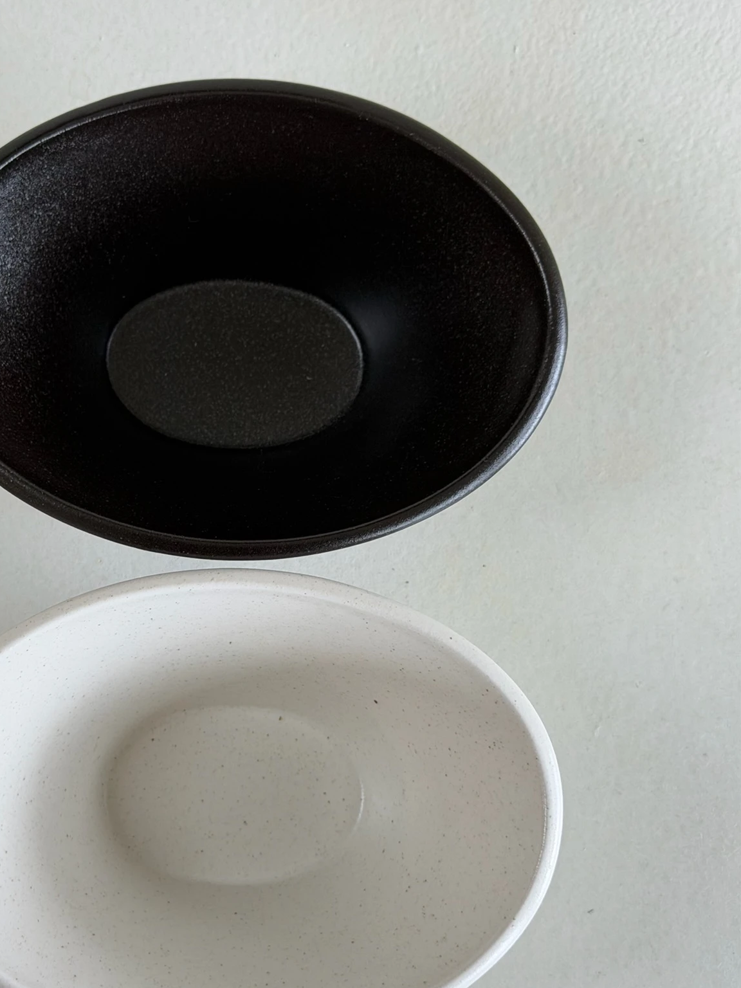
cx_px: 248
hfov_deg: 22.8
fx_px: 1827
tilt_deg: -85.5
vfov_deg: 30.2
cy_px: 553
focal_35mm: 64
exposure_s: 1/60
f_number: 1.78
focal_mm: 6.76
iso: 50
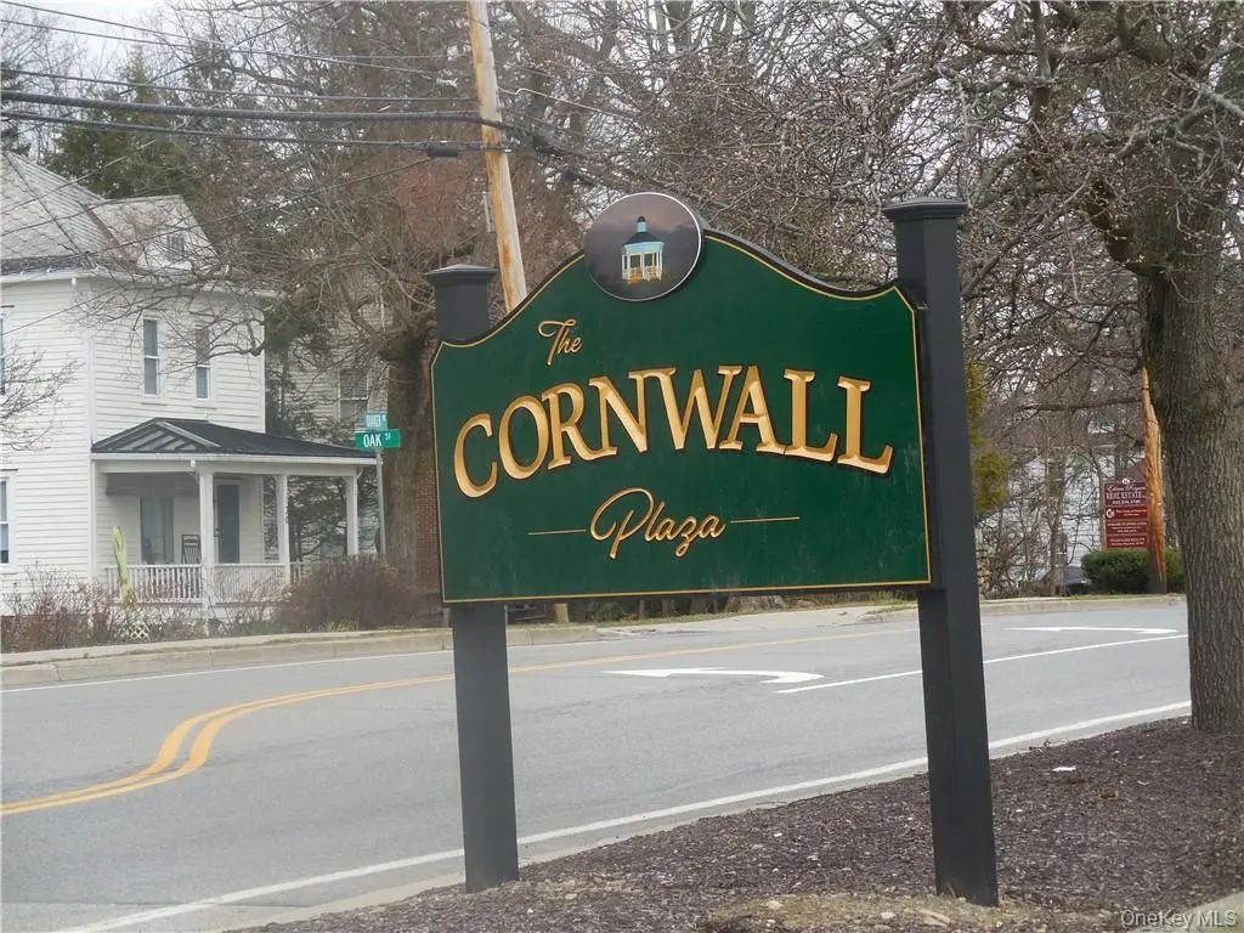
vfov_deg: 11.4
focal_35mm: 130
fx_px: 4672
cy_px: 466
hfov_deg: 15.2
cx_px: 622
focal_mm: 23.4
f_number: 5.3
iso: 125
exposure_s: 1/250
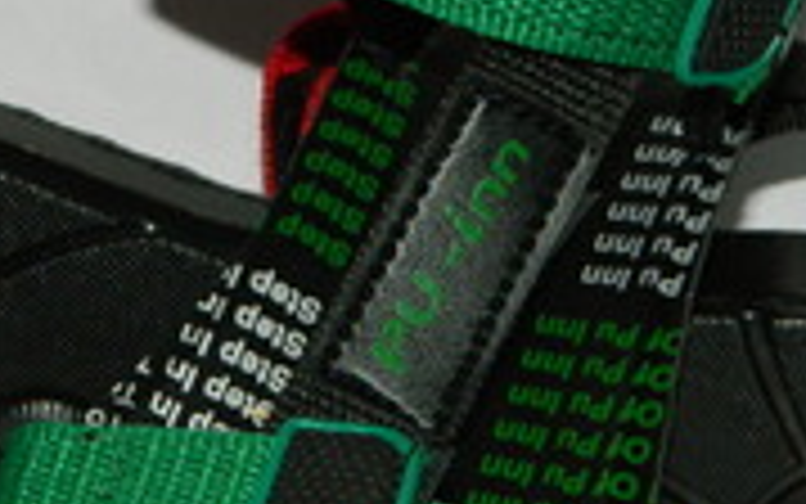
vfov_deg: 6.3
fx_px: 4548
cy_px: 263
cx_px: 239
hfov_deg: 10.1
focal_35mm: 207
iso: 200
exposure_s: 1/50
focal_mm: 12.6
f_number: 4
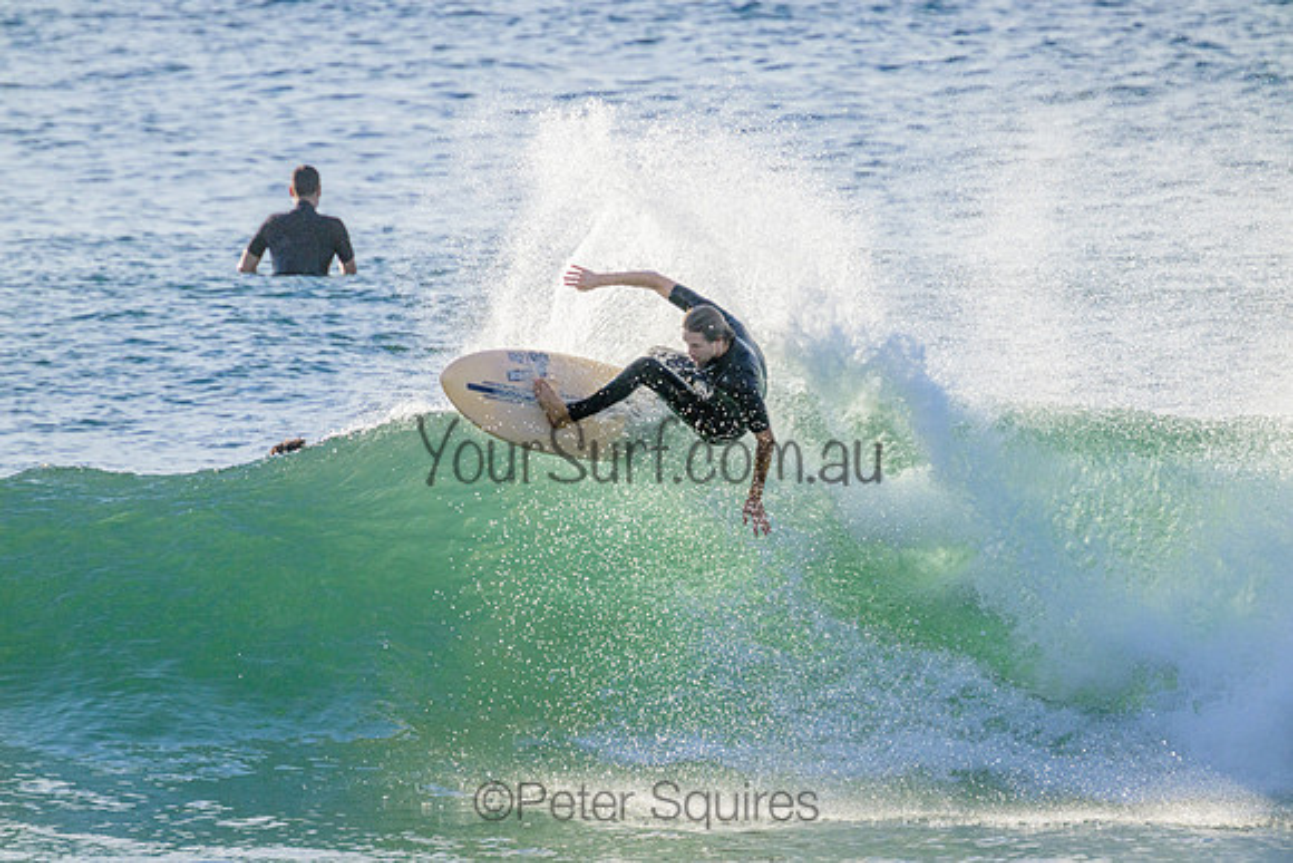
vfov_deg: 1.7
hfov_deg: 2.6
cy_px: 432
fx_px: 28739
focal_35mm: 800
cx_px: 646
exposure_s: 1/2000
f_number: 11
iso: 1100
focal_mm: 800
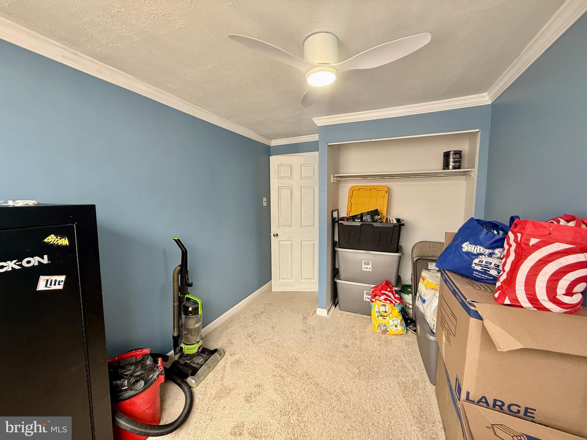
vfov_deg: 85.7
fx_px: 237
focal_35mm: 14
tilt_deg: -5.3
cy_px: 220
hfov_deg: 102.1
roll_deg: +0.4
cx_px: 294
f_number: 2.2
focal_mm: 2.22
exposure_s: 1/99
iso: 200
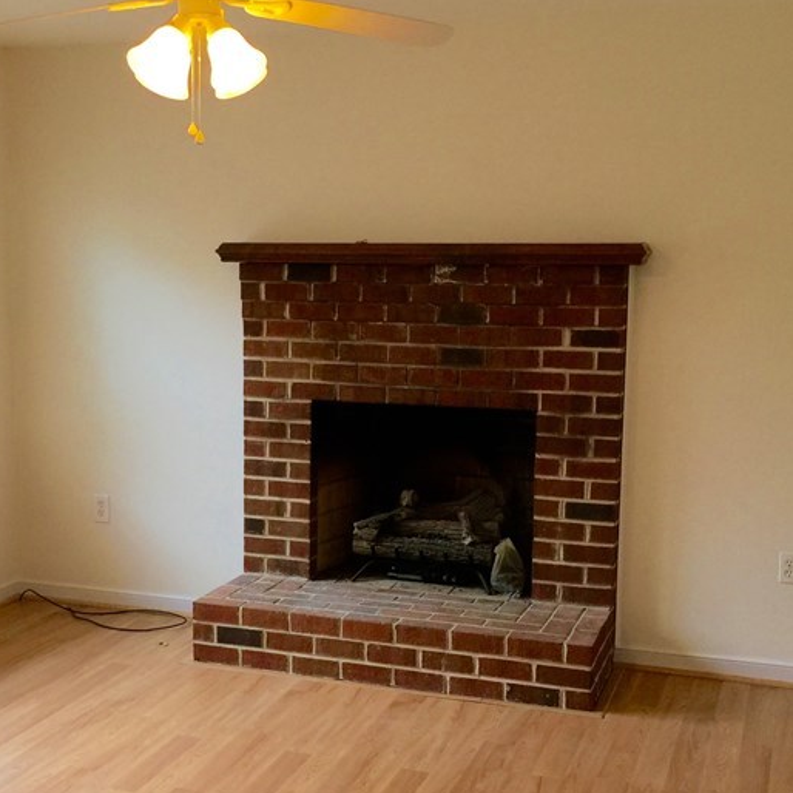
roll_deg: +0.5
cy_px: 431
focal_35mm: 51
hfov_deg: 33.1
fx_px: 1322
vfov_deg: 33.4
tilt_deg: -7.1
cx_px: 256
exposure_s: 1/40
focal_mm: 4.15
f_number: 2.2
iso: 32
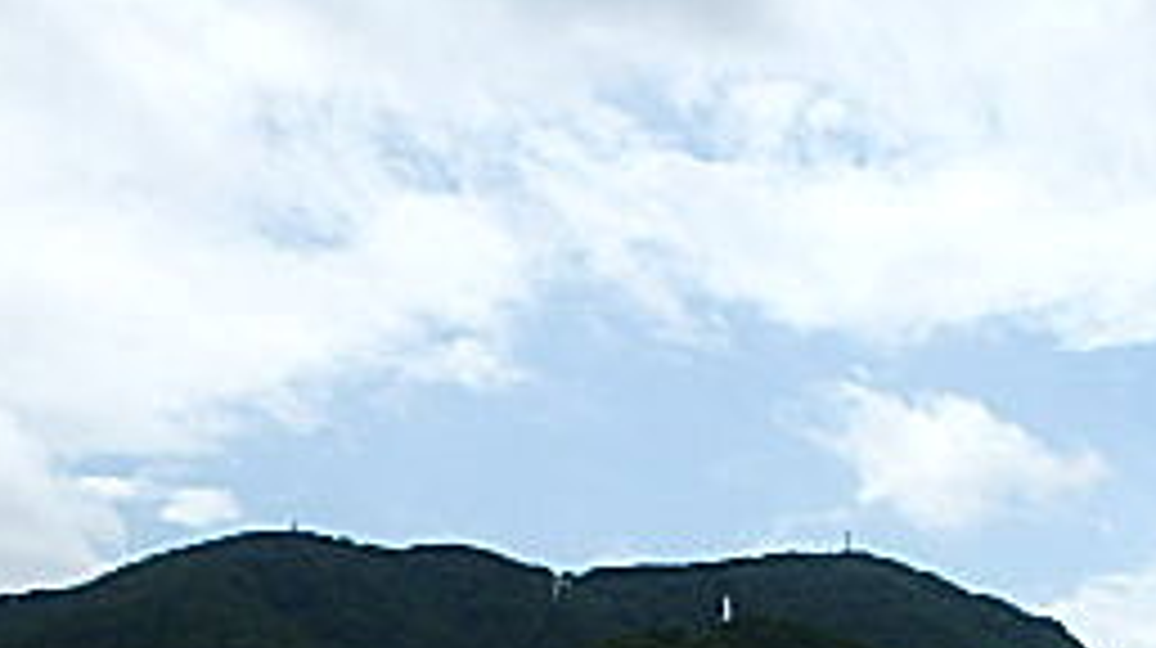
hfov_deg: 34.5
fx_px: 1746
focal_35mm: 57
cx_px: 1053
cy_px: 747
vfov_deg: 19.9
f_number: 6
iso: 125
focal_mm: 3.7
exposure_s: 1/800
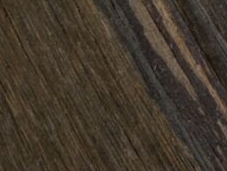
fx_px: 723
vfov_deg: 12.2
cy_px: -152
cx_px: 484
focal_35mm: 110
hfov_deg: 14.2
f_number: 1.85
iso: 123
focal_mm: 6.81
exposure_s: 1/23.8
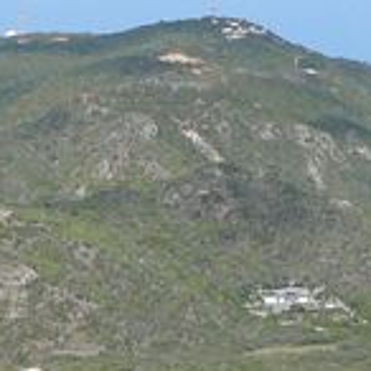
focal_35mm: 198
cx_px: 18
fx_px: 2401
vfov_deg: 8.6
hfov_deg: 8.8
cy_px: 617
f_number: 5
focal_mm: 6.1
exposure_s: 1/400
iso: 80
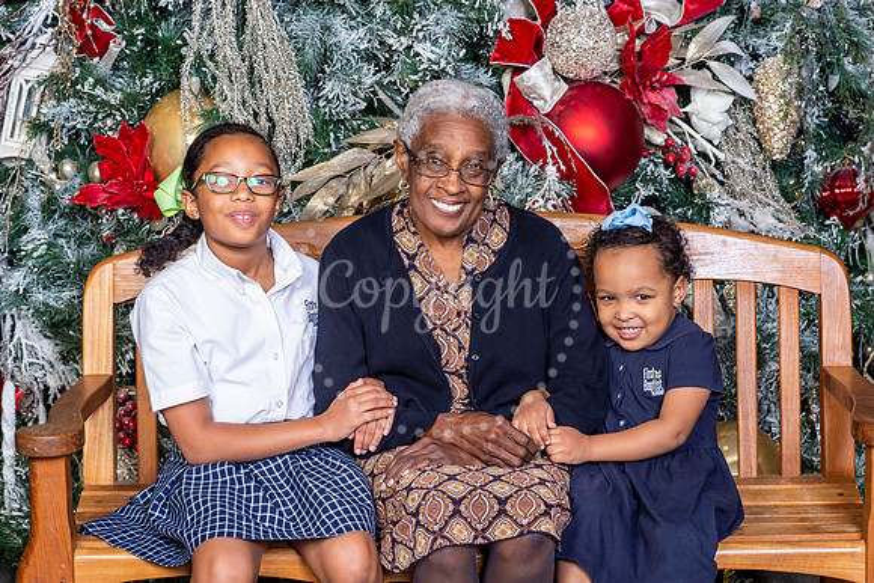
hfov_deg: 21.3
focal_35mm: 96
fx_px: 2325
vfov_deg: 14.3
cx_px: 423
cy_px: 255
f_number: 8
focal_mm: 85
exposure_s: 1/125
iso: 400
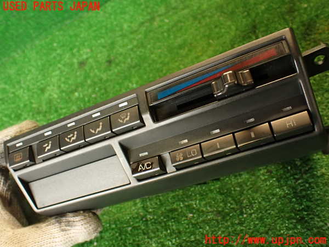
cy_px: 124
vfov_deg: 44.2
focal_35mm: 32
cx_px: 164
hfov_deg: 56.8
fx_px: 304
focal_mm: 5.79
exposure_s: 1/30
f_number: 2.4
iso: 250
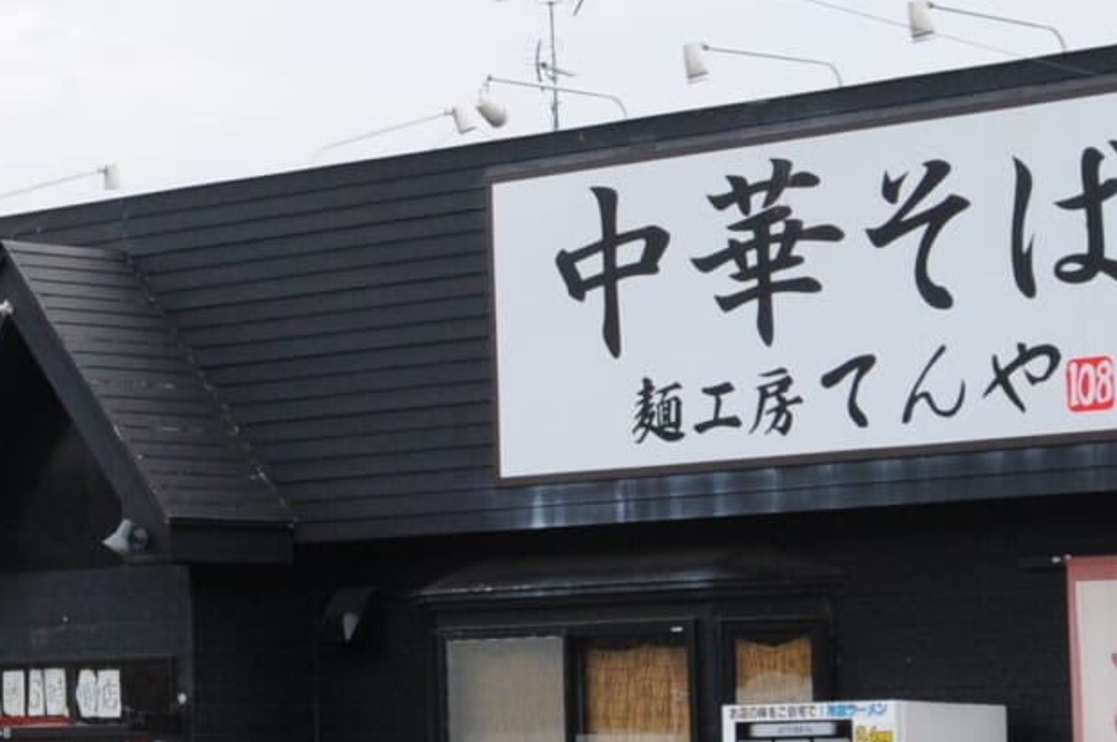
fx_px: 4434
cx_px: -358
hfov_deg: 13.8
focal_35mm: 143
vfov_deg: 9.5
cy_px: 150
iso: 400
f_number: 8
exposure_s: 1/320
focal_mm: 23
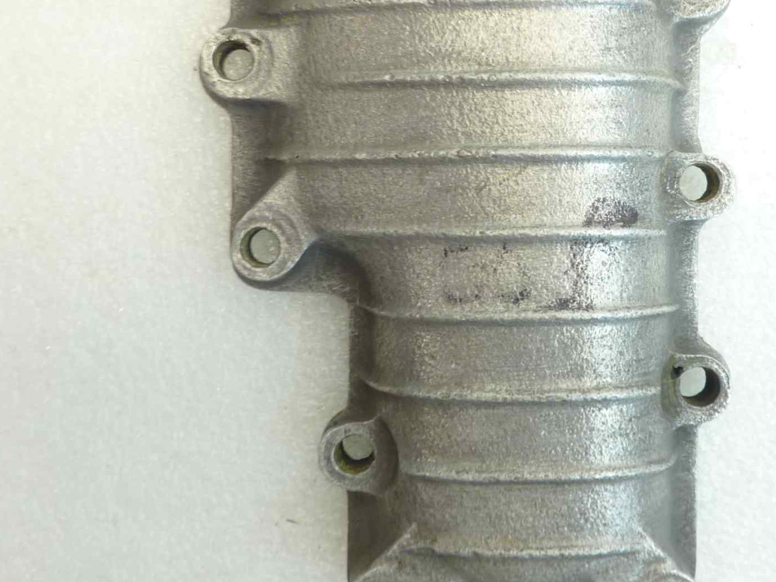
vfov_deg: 31.2
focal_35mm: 46
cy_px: 185
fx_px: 1031
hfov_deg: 41.1
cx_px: 449
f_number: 3.3
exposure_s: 1/10
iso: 80
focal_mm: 4.1
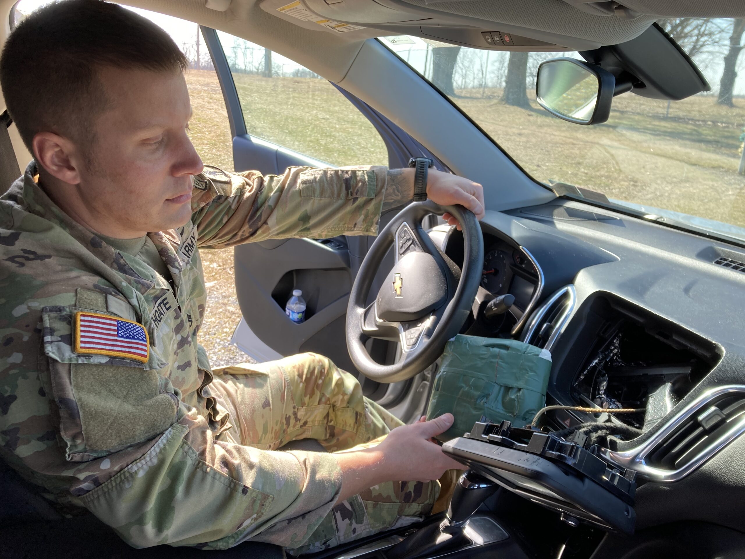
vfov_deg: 49.7
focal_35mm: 28
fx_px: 603
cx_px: 372
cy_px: 280
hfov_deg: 63.4
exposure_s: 1/166
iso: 20
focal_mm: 3.99
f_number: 1.8
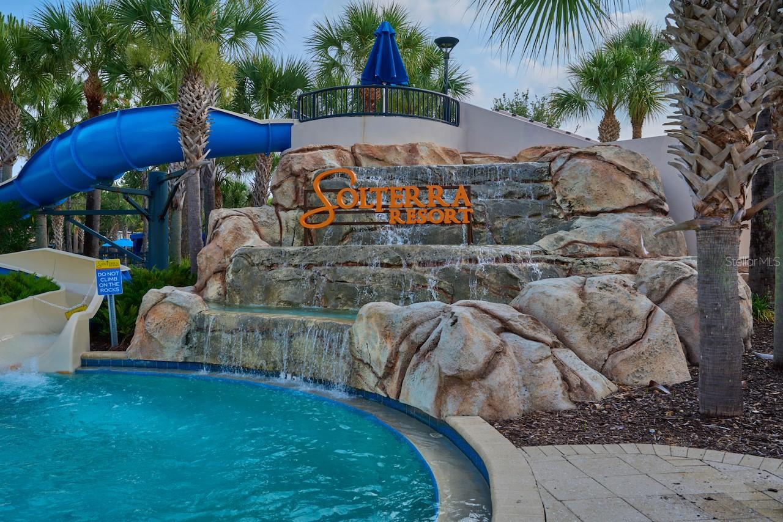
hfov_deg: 61.9
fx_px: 653
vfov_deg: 43.6
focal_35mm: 30
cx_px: 392
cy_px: 261
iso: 100
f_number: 8
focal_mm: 30
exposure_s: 1/80
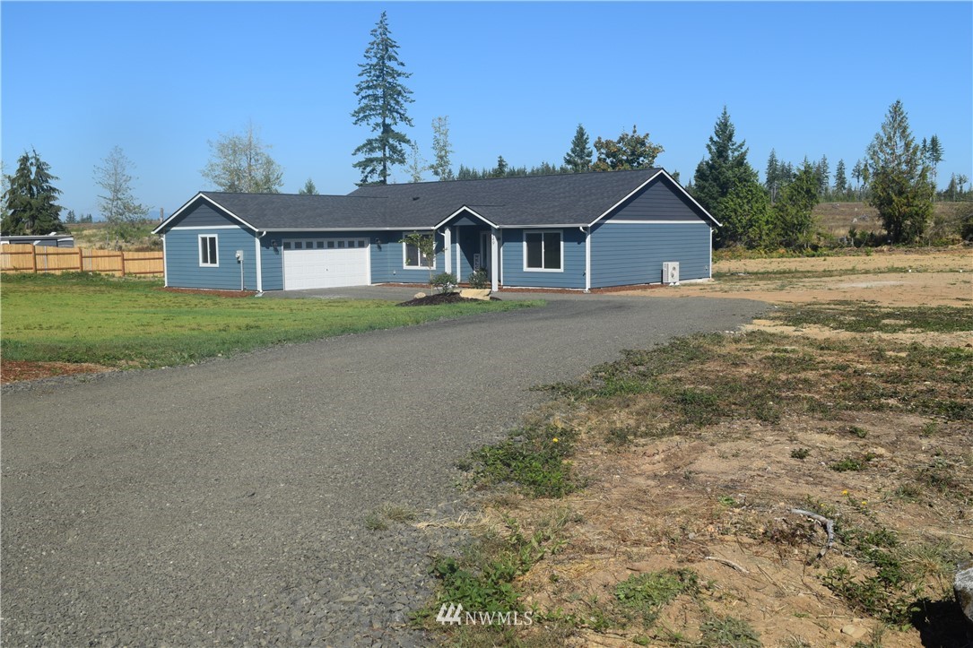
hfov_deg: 53.1
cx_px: 486
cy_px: 324
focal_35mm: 36
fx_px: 973
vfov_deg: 36.9
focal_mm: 24
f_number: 10
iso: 200
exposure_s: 1/400
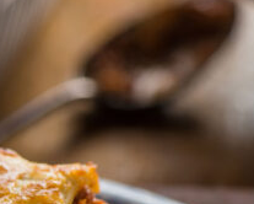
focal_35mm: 365
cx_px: -81
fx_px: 2746
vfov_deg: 4.2
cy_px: 190
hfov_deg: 5.3
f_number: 7.1
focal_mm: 105
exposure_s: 1/200
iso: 250
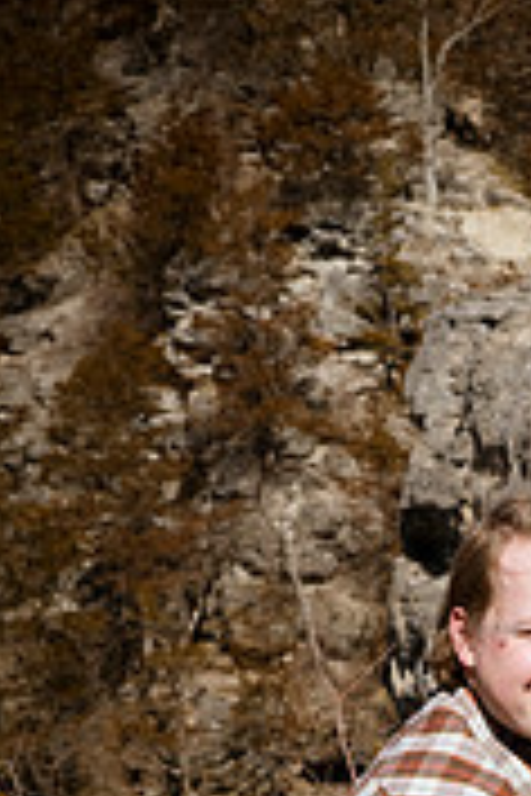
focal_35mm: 267
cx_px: 652
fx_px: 5907
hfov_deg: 5.1
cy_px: 899
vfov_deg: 7.7
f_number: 18
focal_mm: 105
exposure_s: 1/1000
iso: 800
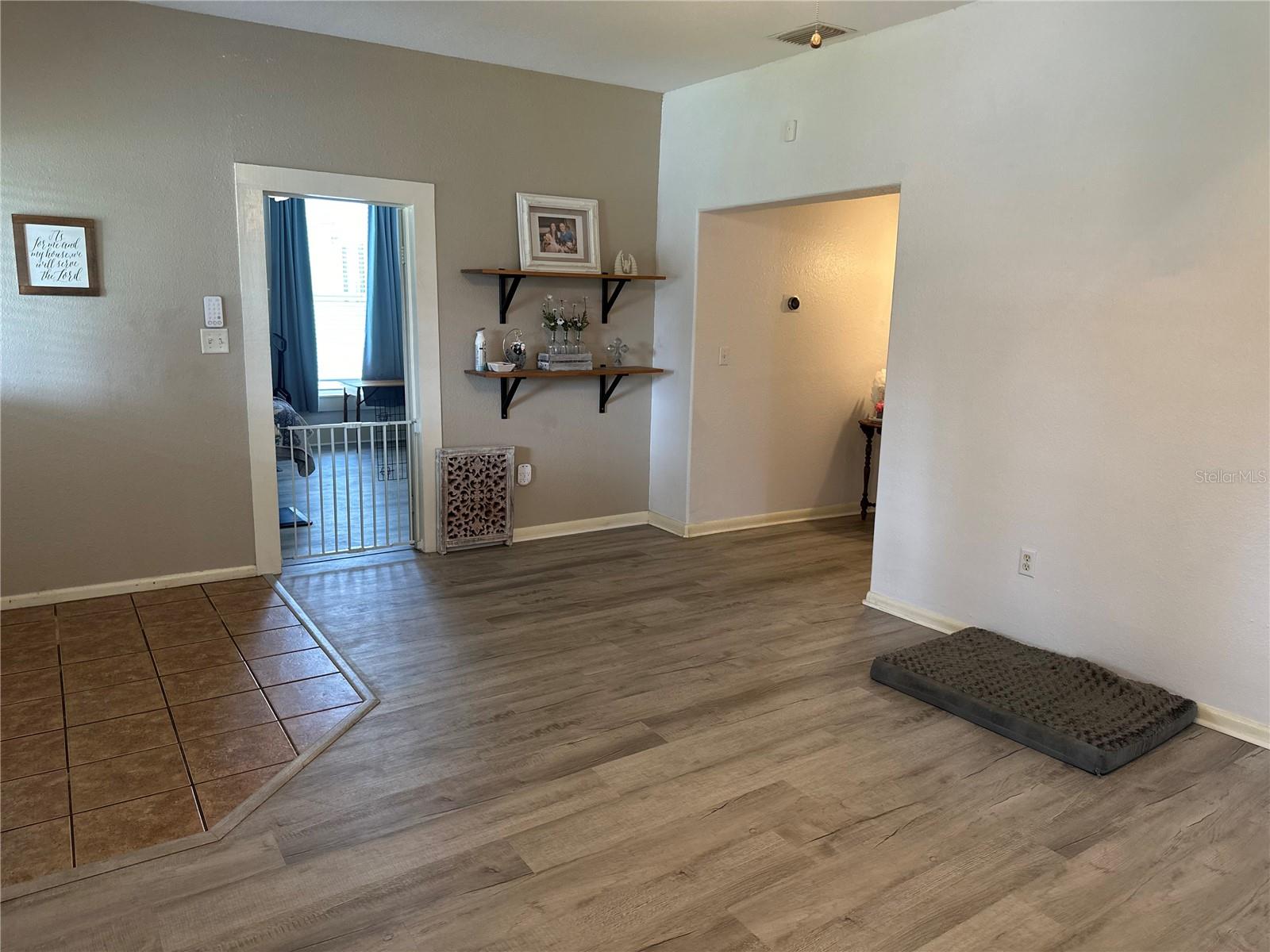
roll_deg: -1.5
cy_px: 476
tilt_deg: -11.1
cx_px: 635
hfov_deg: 71.6
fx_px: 881
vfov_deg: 56.8
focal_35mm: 24
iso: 160
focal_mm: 6.86
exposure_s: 1/60
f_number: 1.78
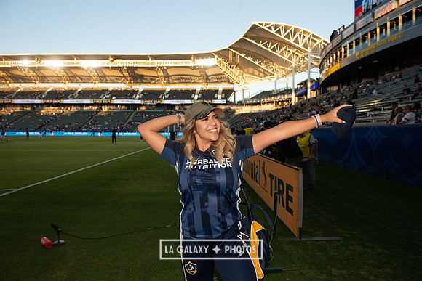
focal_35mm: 24
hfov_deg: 73.7
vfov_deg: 53.2
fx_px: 281
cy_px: 140
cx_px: 211
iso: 800
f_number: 7.1
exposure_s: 1/640
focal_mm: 24
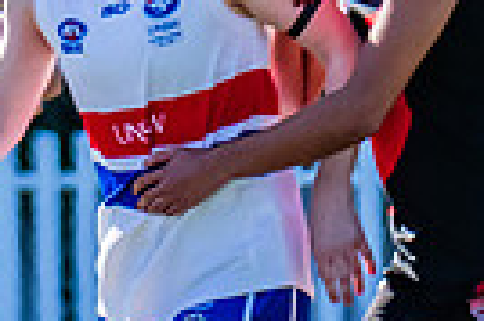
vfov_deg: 0.5
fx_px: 39183
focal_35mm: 2918
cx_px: -1052
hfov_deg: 0.7
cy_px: 460
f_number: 9
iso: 800
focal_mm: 340
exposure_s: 1/1250
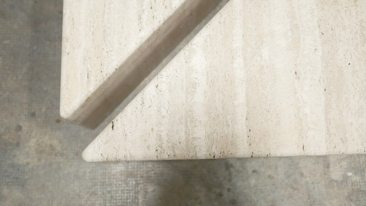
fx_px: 427
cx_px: 182
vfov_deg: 27.0
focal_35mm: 44
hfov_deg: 46.4
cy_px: 78
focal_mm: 20
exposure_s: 1/60
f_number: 1.7
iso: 1000
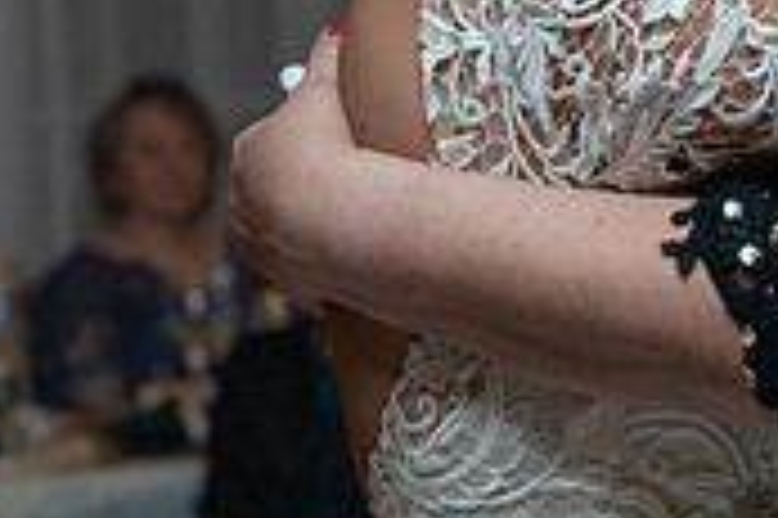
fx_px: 4793
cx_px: 778
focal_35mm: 222
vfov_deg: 6.2
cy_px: 2
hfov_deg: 9.2
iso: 2000
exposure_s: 1/200
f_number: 4
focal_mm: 61
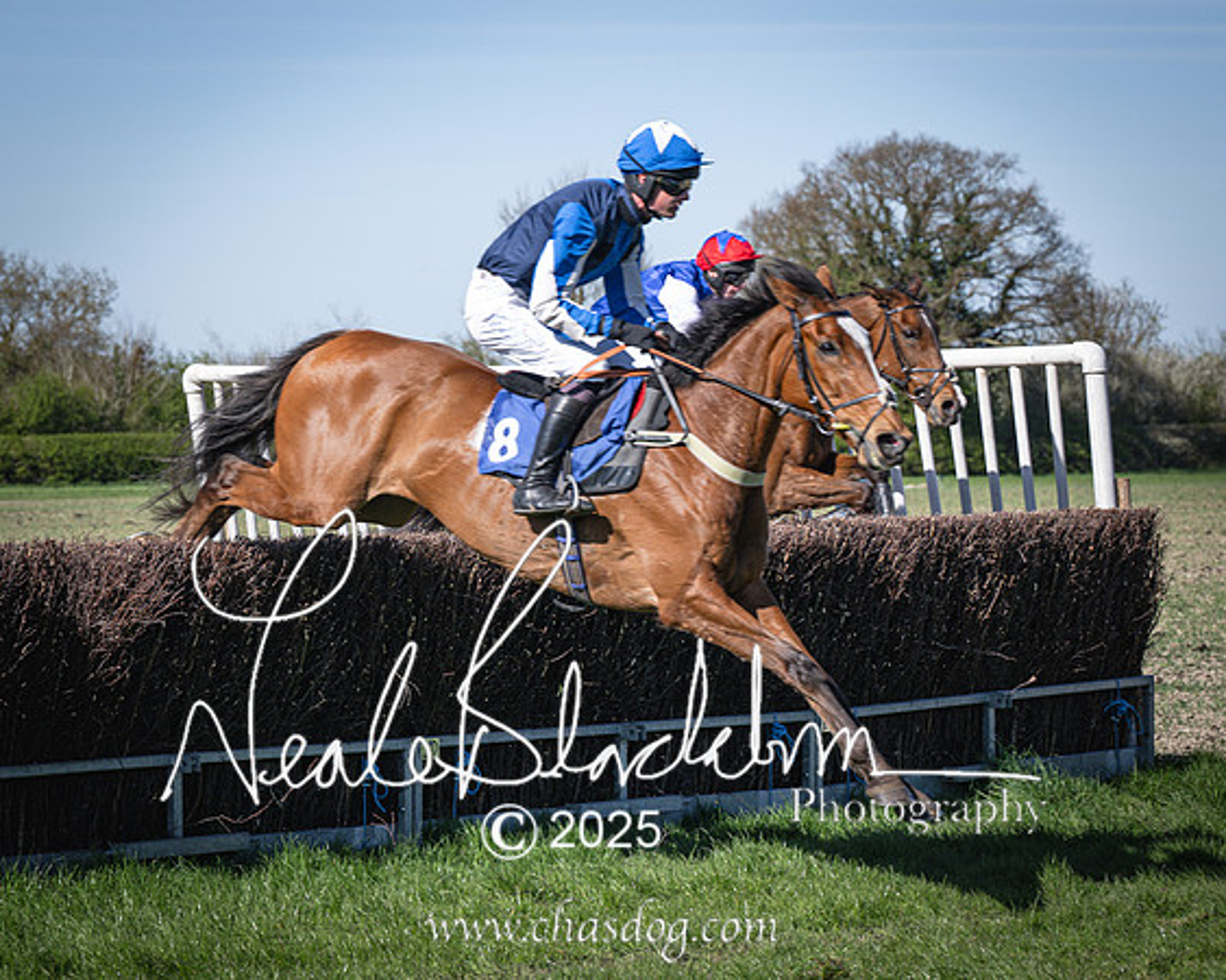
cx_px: 204
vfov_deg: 11.7
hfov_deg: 14.5
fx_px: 4772
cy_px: 515
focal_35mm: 132
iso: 200
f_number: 4
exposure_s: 1/1600
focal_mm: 70
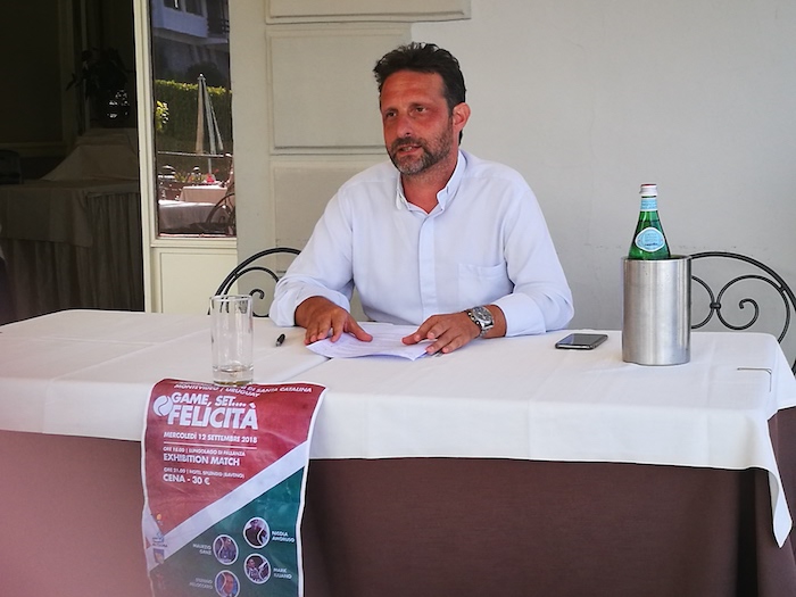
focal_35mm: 61
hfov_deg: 31.7
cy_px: 298
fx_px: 1403
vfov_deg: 24.0
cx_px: 398
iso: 50
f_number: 2.2
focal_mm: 4.5
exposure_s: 1/183
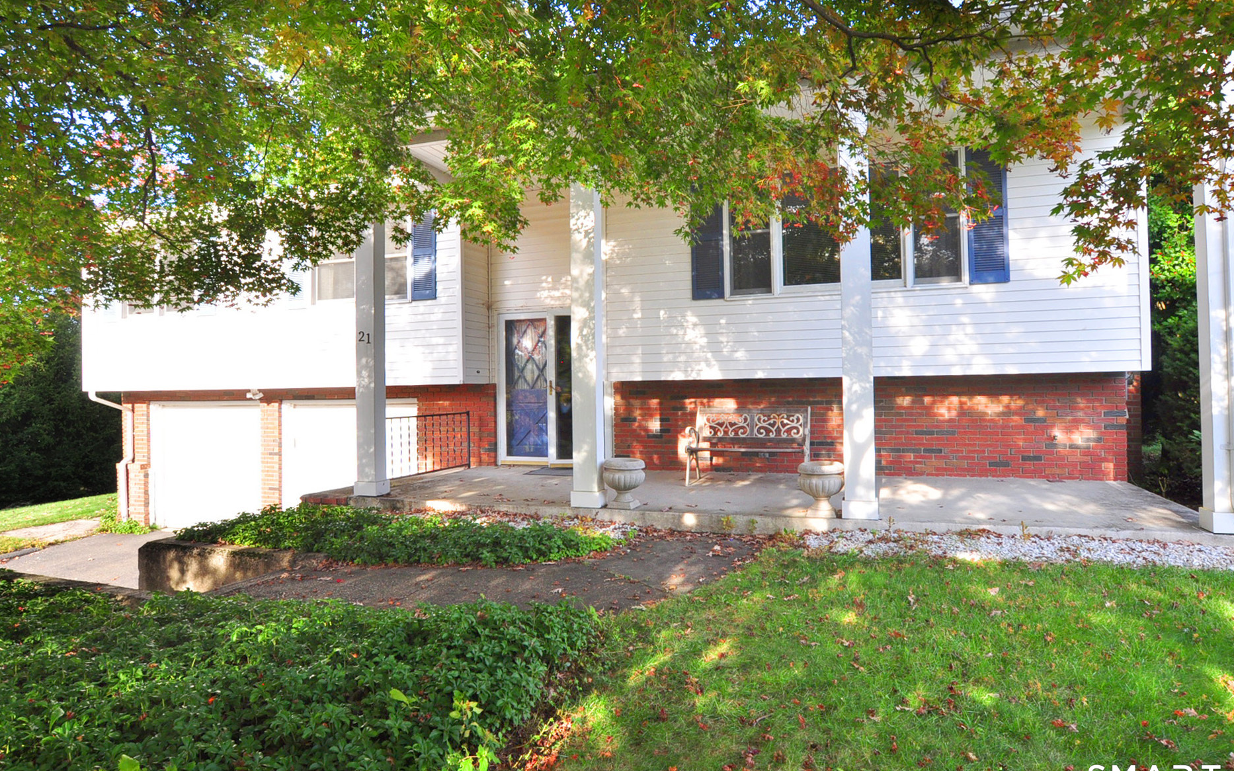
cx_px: 641
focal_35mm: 18
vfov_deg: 64.2
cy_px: 378
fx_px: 614
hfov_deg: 90.2
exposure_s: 1/100
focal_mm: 11.5
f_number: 8
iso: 320
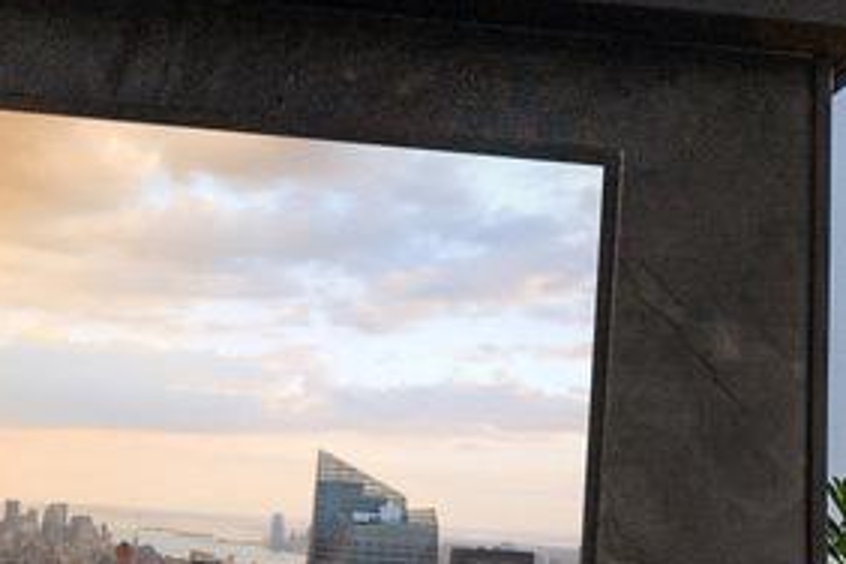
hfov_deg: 8.9
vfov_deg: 5.7
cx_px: 645
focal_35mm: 232
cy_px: 1298
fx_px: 5452
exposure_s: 1/60
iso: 320
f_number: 6.3
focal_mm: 32
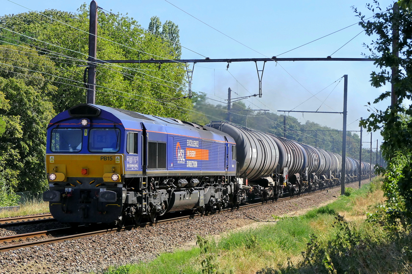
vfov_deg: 16.8
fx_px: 927
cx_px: 206
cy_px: 137
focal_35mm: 81
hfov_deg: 25.1
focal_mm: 29.8
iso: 500
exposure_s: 1/800
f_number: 6.3
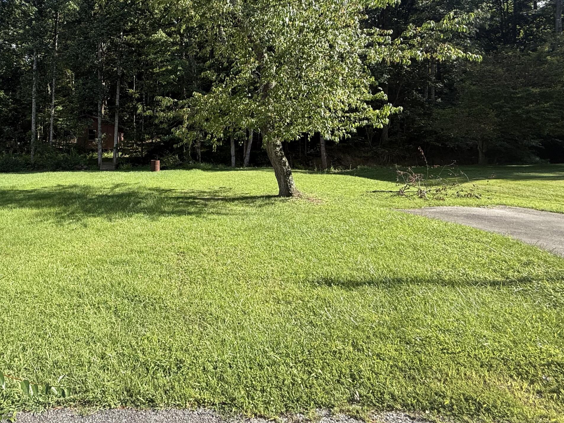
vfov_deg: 58.9
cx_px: 174
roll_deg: -0.7
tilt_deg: +2.9
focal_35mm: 22
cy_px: 124
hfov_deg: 73.3
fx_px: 358
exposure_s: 1/498
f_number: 2.2
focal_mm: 2.22
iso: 50
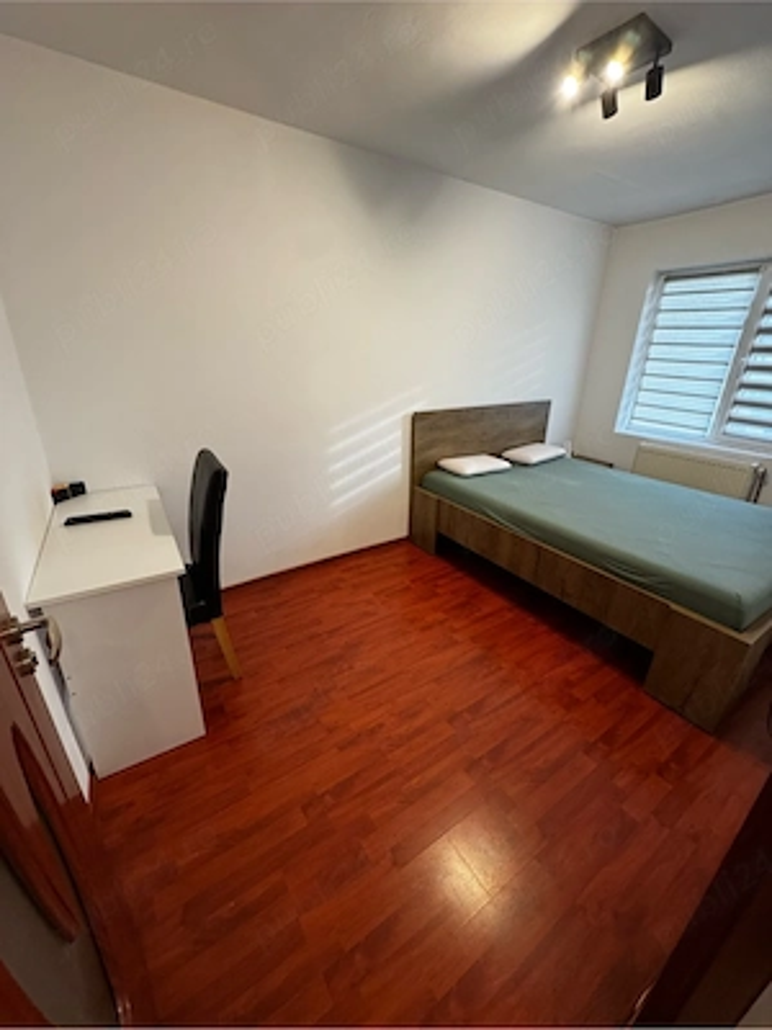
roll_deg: -0.5
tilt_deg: -21.7
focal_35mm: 14
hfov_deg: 85.7
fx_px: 416
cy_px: 515
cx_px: 386
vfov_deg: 102.1
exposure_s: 1/79
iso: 320
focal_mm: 2.22
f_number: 2.2
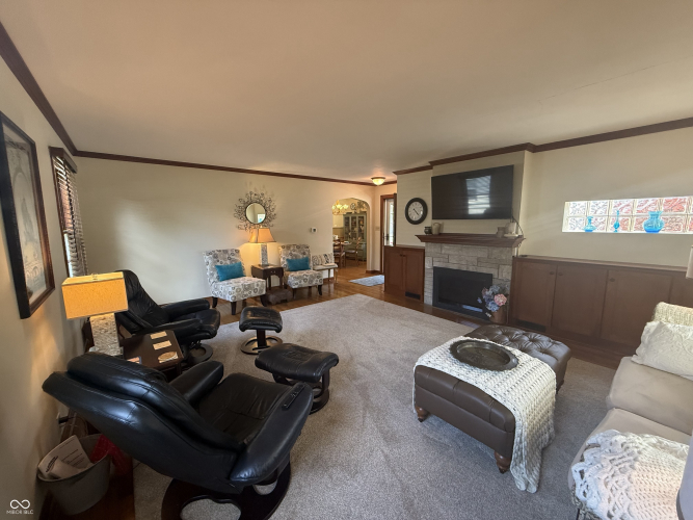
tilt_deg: -8.0
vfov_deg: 85.7
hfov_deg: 102.1
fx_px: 280
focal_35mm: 14
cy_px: 260
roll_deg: +1.3
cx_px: 346
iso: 400
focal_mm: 2.22
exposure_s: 1/120
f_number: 2.2
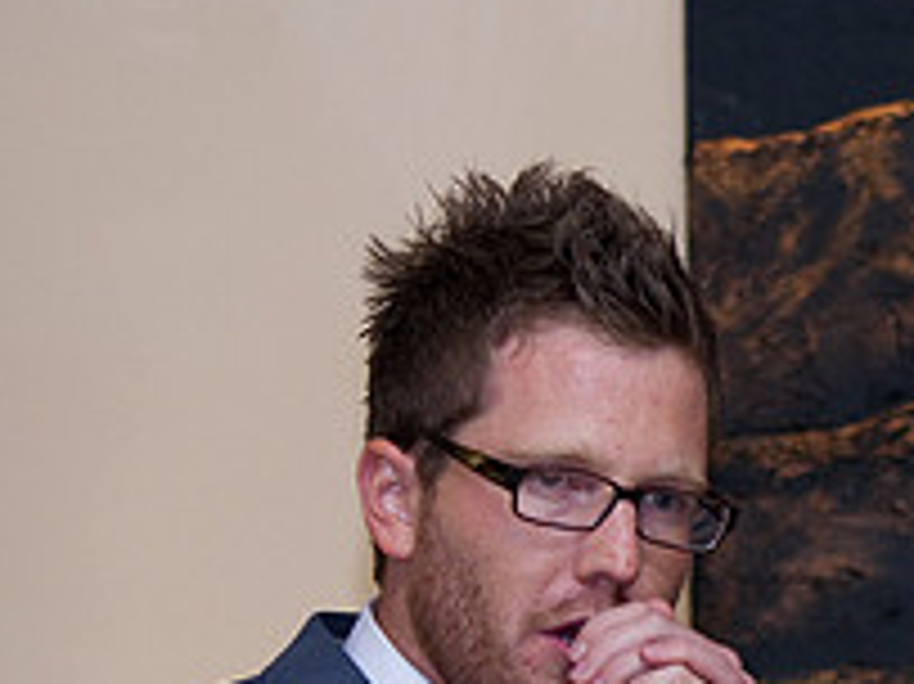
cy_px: 767
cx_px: 1171
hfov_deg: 5.2
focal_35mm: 381
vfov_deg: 3.9
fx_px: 10054
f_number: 3.5
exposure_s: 1/160
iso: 800
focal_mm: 92.5
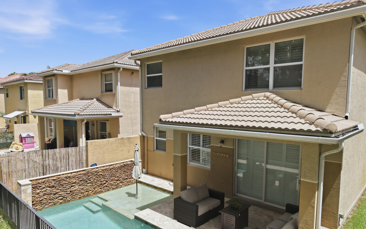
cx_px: 183
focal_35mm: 26
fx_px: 259
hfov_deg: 70.4
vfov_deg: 47.5
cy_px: 127
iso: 190
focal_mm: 8.7
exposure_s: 1/5000
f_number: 1.8
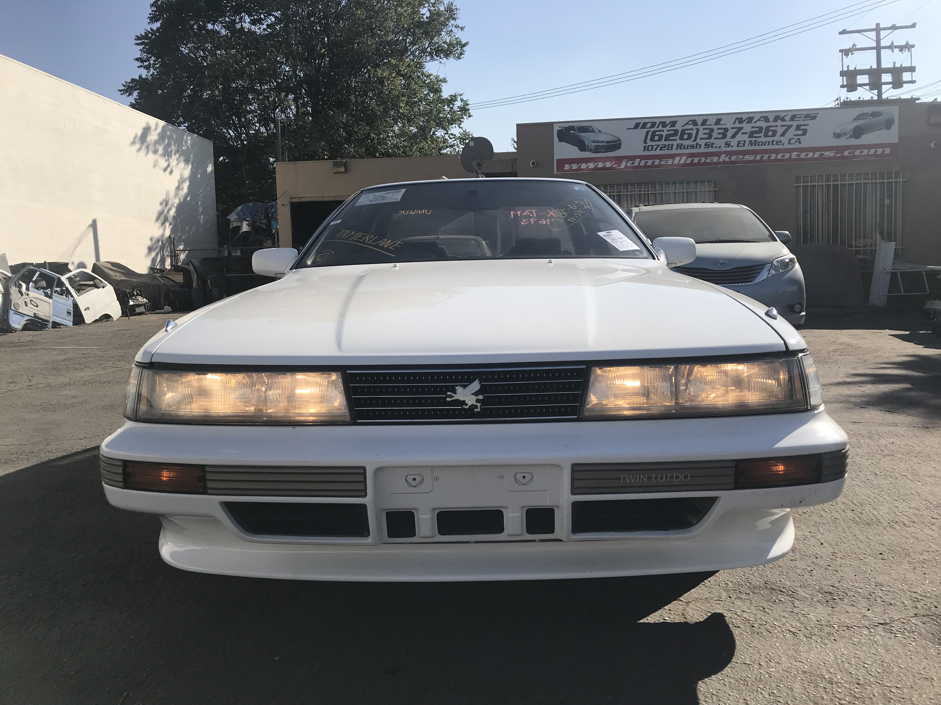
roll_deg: +3.1
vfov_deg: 49.7
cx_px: 470
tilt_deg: -4.1
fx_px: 761
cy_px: 352
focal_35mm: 28
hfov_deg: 63.4
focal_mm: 3.99
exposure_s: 1/3195
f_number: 1.8
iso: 20
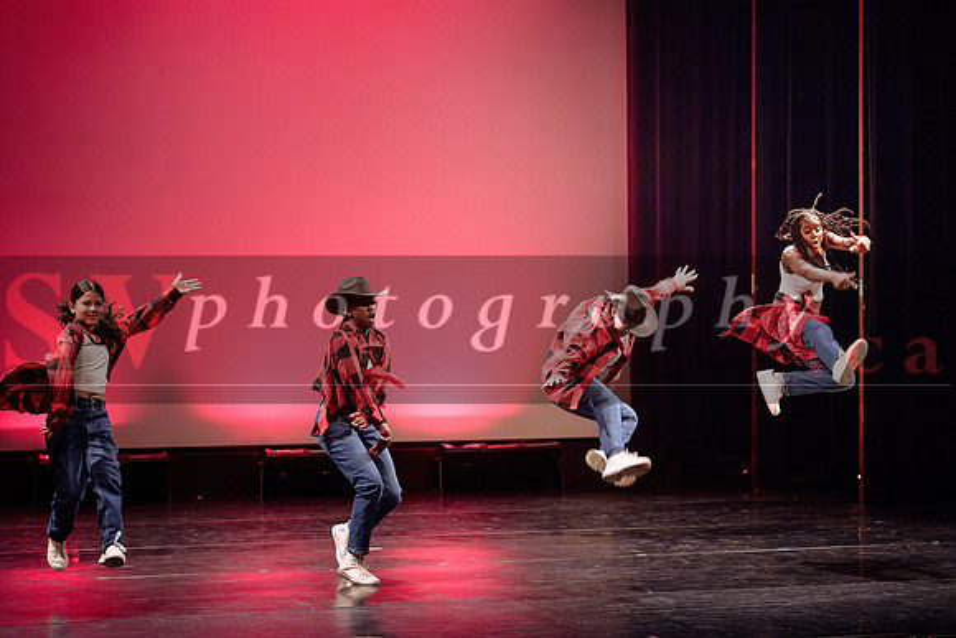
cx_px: 503
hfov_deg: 21.1
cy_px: 318
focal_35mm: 97
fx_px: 2566
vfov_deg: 14.2
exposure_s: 1/200
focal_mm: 90
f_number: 2.8
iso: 1600
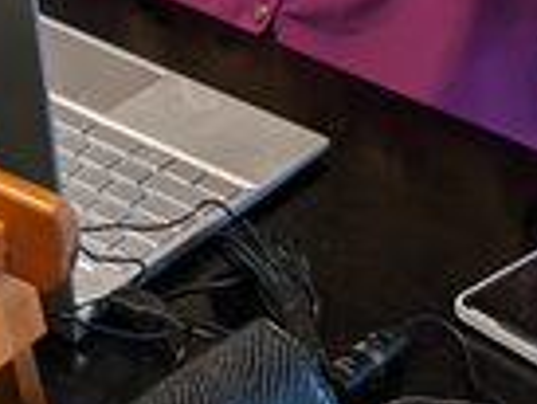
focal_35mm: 177
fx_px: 2748
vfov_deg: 8.2
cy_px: -226
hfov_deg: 11.0
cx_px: -51
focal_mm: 4.44
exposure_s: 1/24
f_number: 1.8
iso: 107
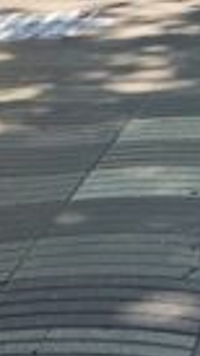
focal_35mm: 146
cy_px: -304
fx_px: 1377
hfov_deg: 8.0
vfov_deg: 13.2
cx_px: 348
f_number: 1.8
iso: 25
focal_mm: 5.4
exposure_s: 1/989
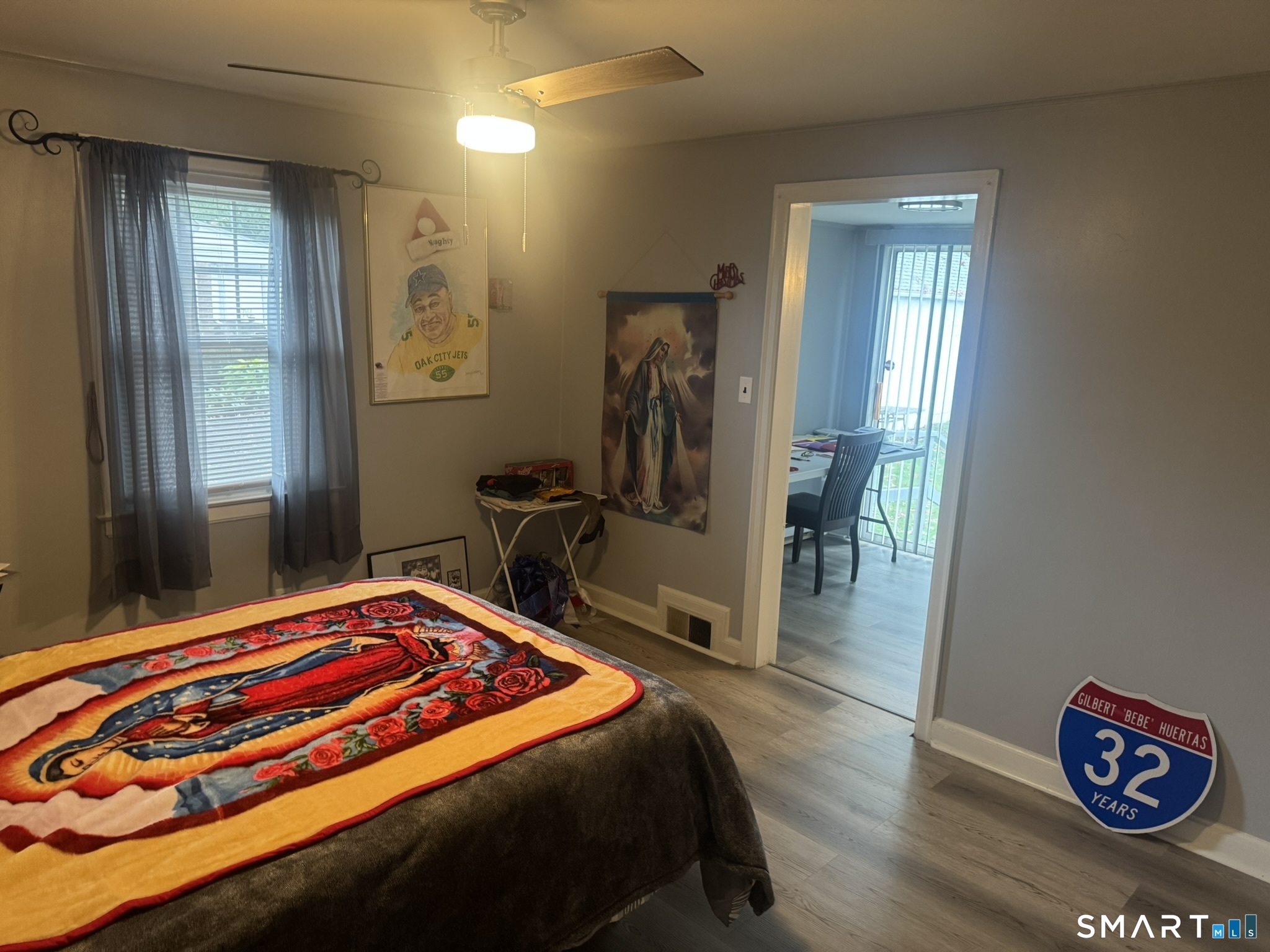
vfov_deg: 56.8
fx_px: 881
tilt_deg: -10.9
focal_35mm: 24
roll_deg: -4.1
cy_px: 476
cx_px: 635
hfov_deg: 71.6
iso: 400
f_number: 1.78
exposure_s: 1/60
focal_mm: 6.76
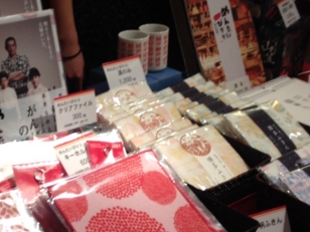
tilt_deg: -25.7
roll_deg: -2.4
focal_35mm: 91
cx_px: 113
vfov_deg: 16.2
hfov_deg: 21.5
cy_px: 149
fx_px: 815
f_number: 2.4
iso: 64
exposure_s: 1/20
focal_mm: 4.28
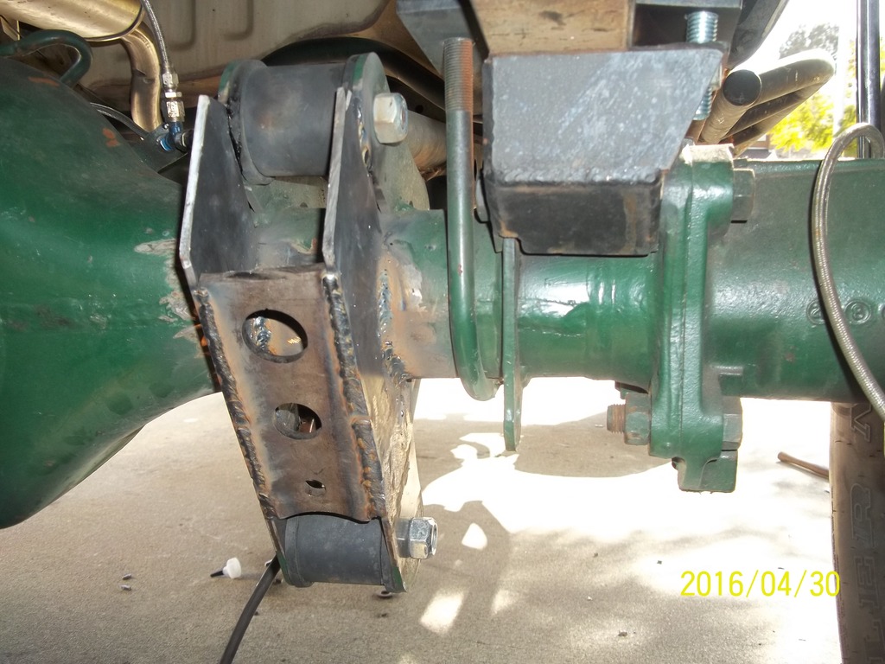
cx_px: 442
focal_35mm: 32
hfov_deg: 56.8
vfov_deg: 44.2
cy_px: 332
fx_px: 818
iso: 80
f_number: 2.9
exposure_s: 1/100
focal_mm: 5.7
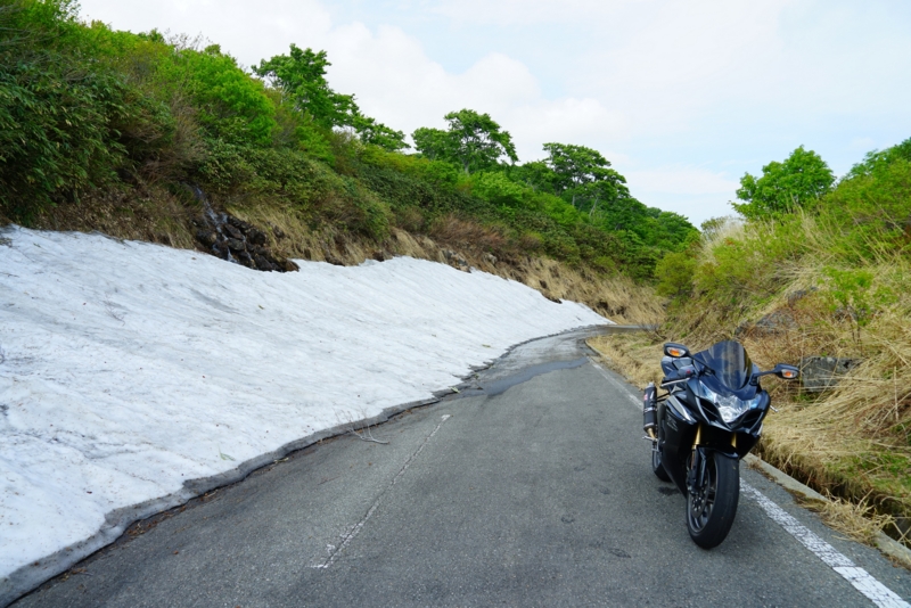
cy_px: 304
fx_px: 608
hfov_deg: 73.7
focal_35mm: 24
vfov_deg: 53.2
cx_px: 456
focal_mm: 24
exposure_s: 1/100
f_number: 9
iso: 100
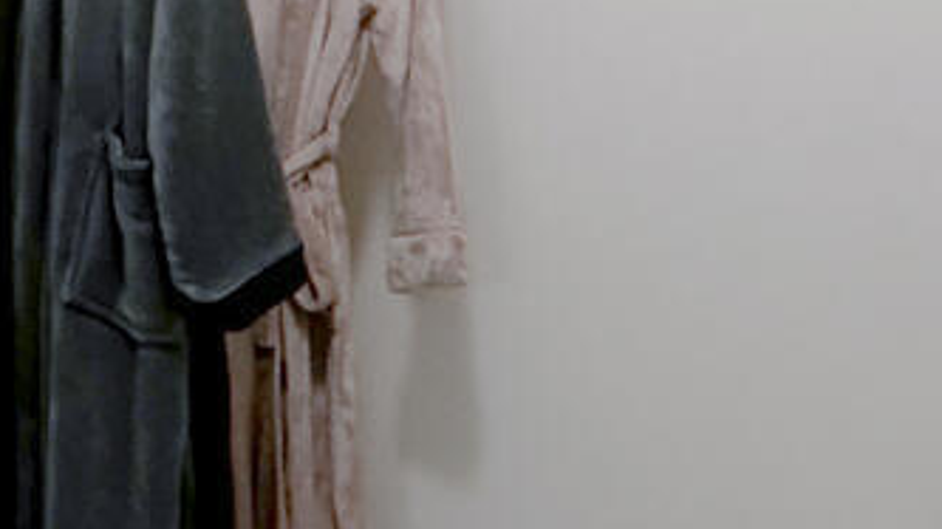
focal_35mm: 66
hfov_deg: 30.7
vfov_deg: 18.2
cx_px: 127
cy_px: 204
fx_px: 1648
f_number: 2.2
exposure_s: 1/60
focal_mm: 2.22
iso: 400
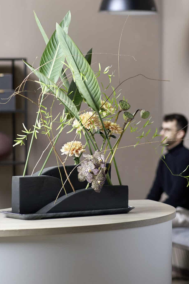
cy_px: 105
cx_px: 100
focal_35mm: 167
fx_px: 1315
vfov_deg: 12.3
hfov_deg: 8.2
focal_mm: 85
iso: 400
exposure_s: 1/160
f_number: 2.2
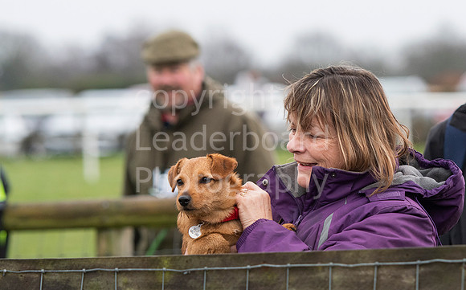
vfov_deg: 5.3
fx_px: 3155
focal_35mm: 249
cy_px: 202
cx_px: 303
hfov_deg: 8.4
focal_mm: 125
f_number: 3.5
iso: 640
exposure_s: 1/500
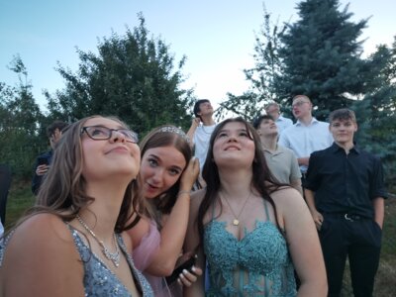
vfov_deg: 51.4
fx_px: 309
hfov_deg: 65.3
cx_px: 198
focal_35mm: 27
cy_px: 148
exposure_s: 1/60
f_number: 1.6
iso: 125
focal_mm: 5.56
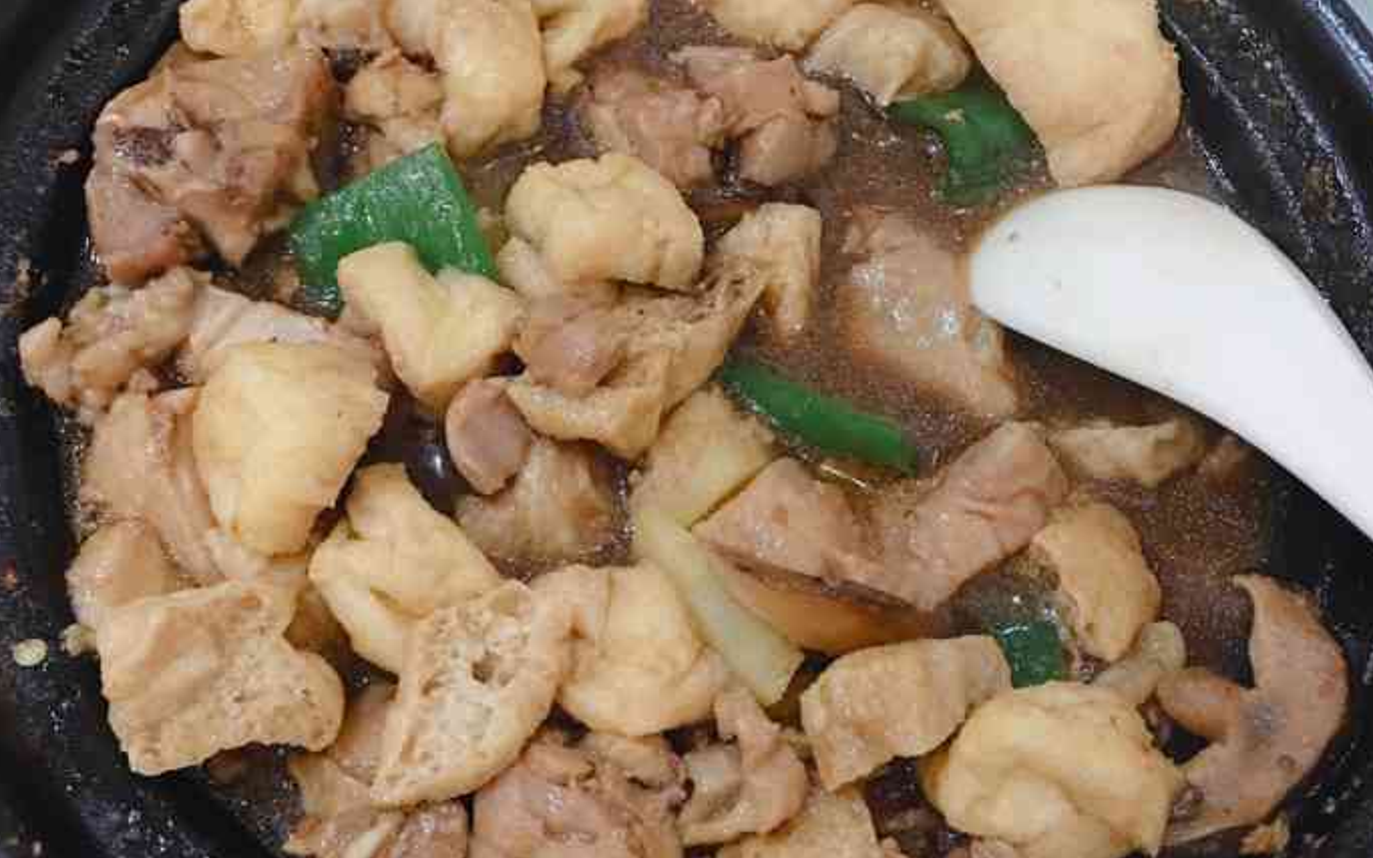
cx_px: 688
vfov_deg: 30.3
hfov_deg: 47.2
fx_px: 1572
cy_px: 290
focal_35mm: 42
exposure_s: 1/8
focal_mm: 4.15
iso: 100
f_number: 2.2
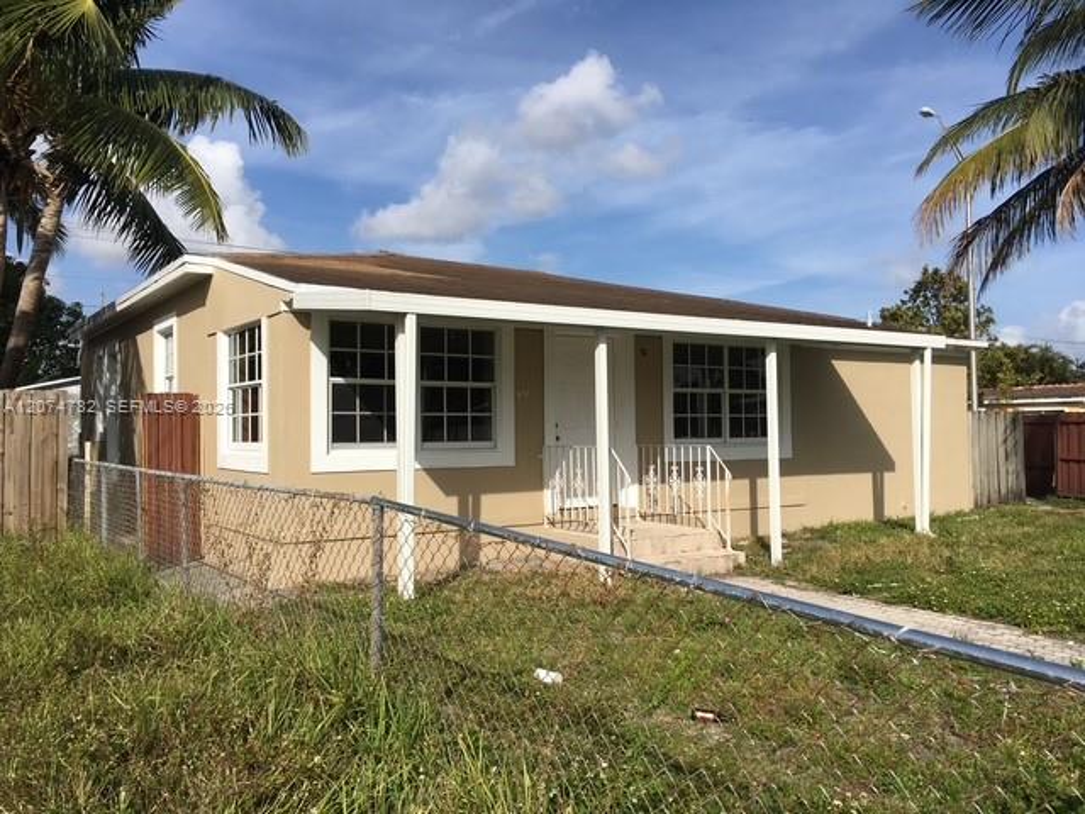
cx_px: 542
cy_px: 407
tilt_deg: +2.7
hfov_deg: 61.7
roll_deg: -0.2
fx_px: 909
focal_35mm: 29
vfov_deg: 48.2
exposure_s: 1/2404
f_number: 2.2
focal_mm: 4.15
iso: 25
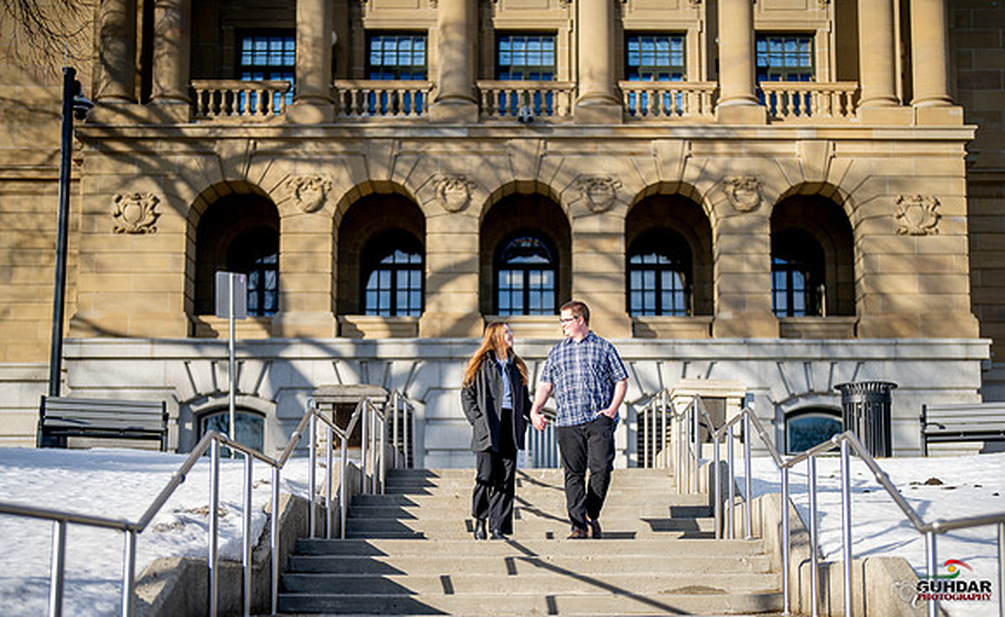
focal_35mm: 60
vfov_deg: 21.4
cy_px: 390
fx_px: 1626
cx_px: 546
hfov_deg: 34.3
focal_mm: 50
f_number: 1.2
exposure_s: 1/6400
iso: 100
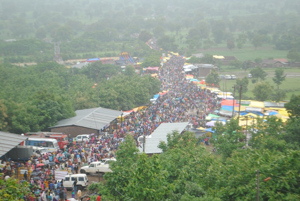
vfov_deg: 16.6
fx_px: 689
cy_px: 100
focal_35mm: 82
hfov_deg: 24.6
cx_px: 150
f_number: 5.6
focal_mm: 55
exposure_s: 1/160
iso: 100
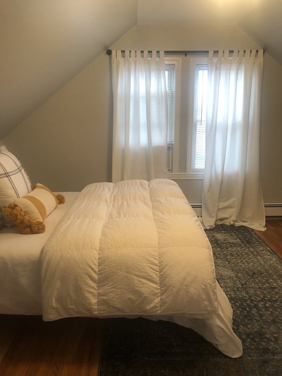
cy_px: 188
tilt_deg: -12.0
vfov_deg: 63.4
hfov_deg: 49.7
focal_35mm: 28
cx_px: 141
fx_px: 304
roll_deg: +1.3
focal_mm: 3.99
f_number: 1.8
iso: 40
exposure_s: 1/20
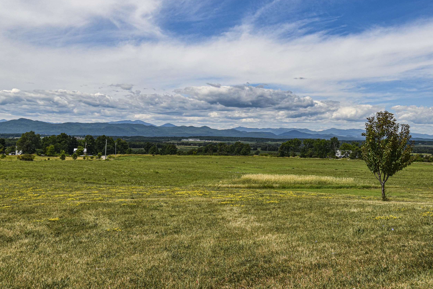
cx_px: 213
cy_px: 118
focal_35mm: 37
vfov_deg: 35.8
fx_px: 445
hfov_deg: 51.9
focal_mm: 20
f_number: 11
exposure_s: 1/200
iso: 100
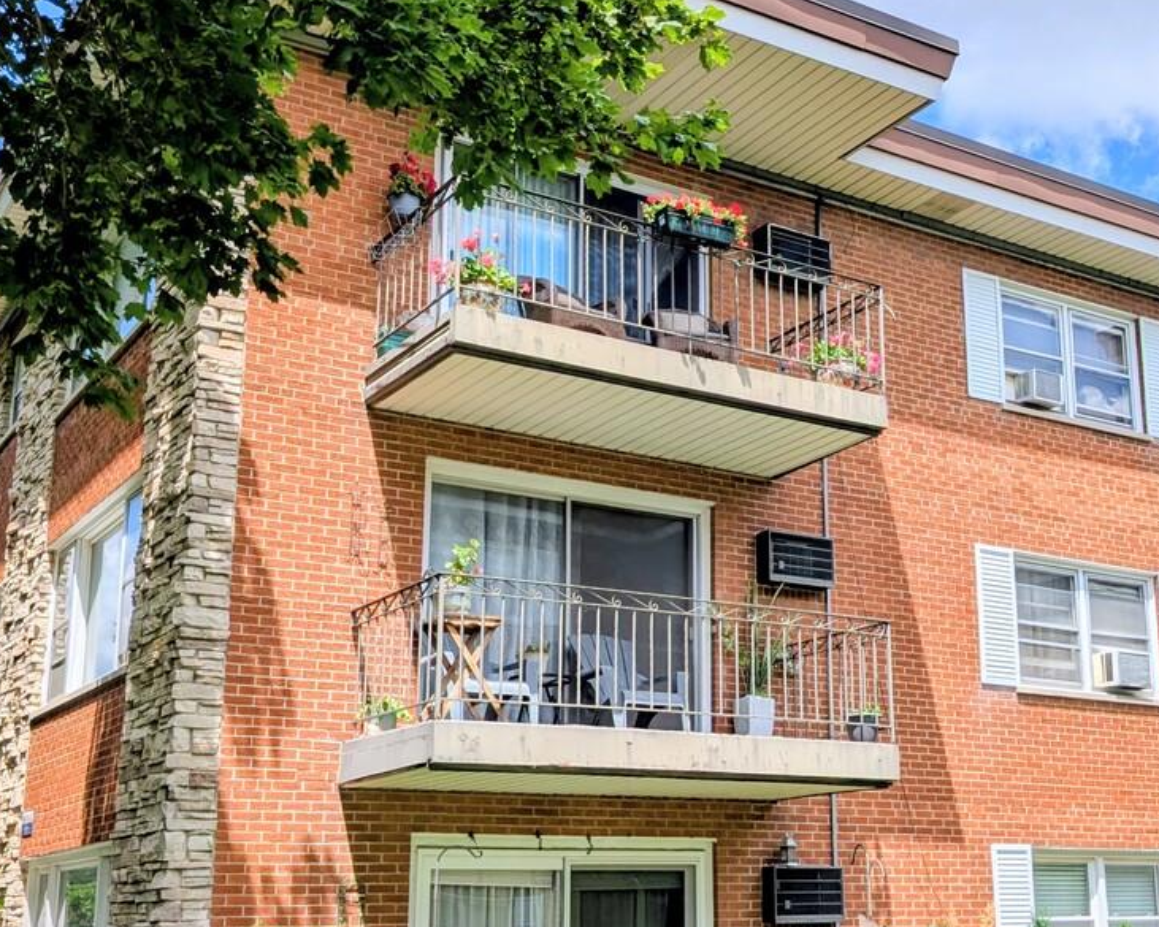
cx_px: 759
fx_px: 1578
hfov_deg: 39.9
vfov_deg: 32.7
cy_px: 507
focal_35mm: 46
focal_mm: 6.9
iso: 20
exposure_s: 1/1221
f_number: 1.68
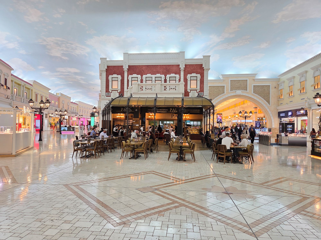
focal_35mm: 23
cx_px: 160
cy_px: 120
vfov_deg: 58.9
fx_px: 213
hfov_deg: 73.9
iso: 64
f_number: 1.8
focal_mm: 5.4
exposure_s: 1/100
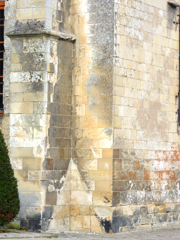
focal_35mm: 152
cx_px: 36
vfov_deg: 13.0
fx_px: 1054
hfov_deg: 9.7
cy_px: 120
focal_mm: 70
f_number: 8
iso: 180
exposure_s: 1/125
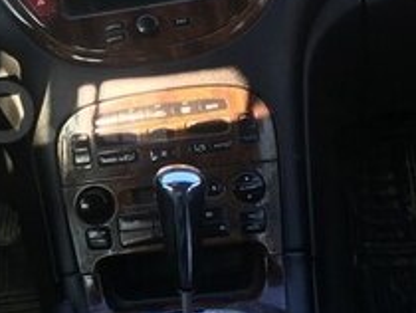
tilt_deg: -19.4
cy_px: 112
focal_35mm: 91
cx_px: -36
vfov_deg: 16.2
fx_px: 1095
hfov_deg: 20.6
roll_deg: +12.6
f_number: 2.2
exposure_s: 1/100
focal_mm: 4.15
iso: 25
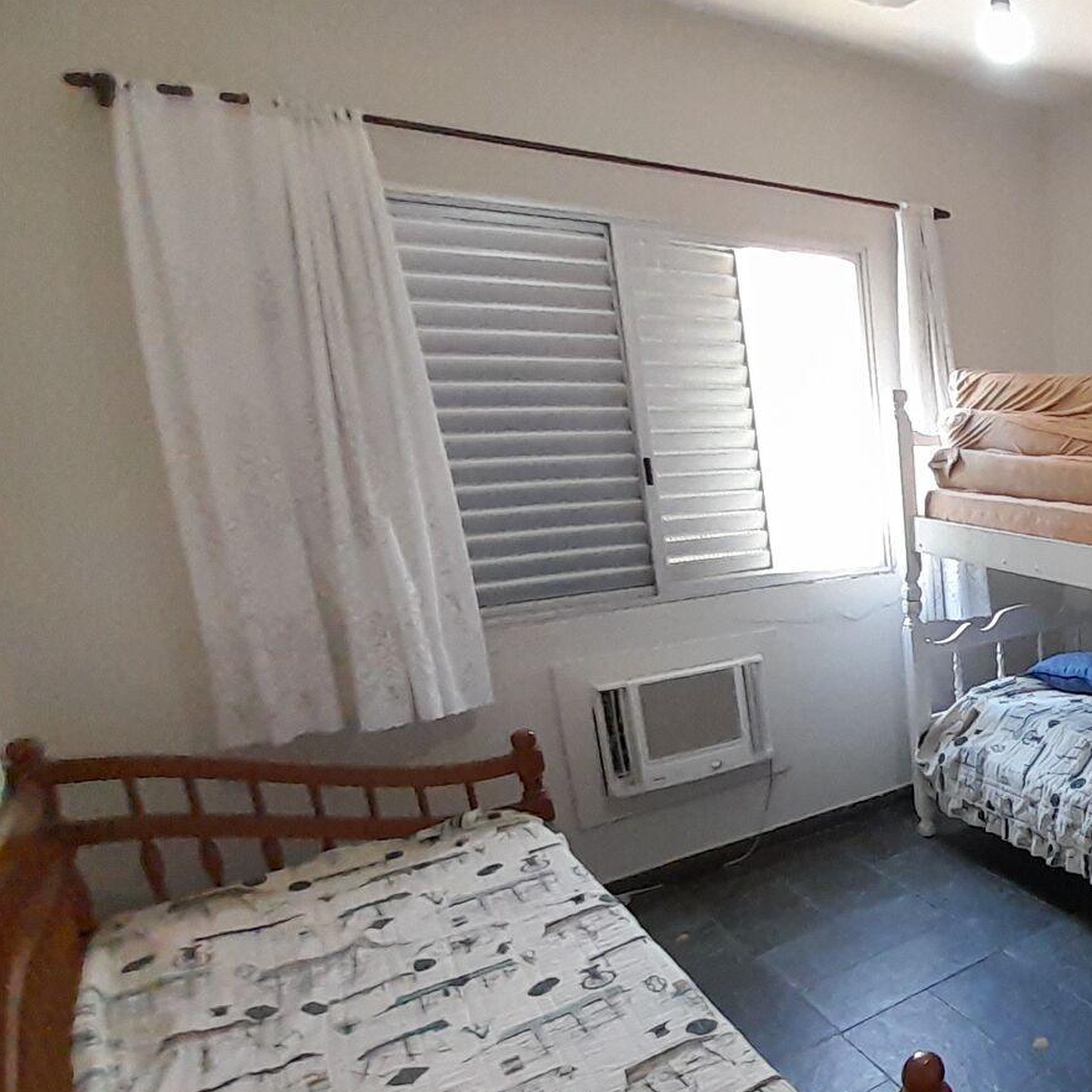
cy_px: 645
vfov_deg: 62.5
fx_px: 892
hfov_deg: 47.4
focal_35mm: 25
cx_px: 1177
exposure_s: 1/50
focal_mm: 1.13
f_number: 2.2
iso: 200
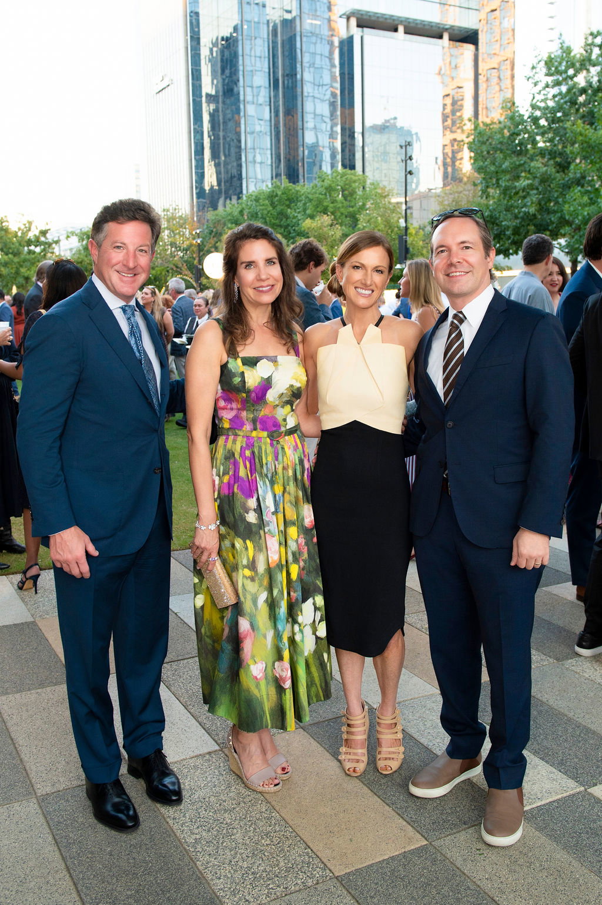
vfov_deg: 63.7
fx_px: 729
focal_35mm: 29
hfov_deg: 44.9
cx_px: 301
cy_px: 452
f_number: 5
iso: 1000
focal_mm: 29
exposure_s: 1/200
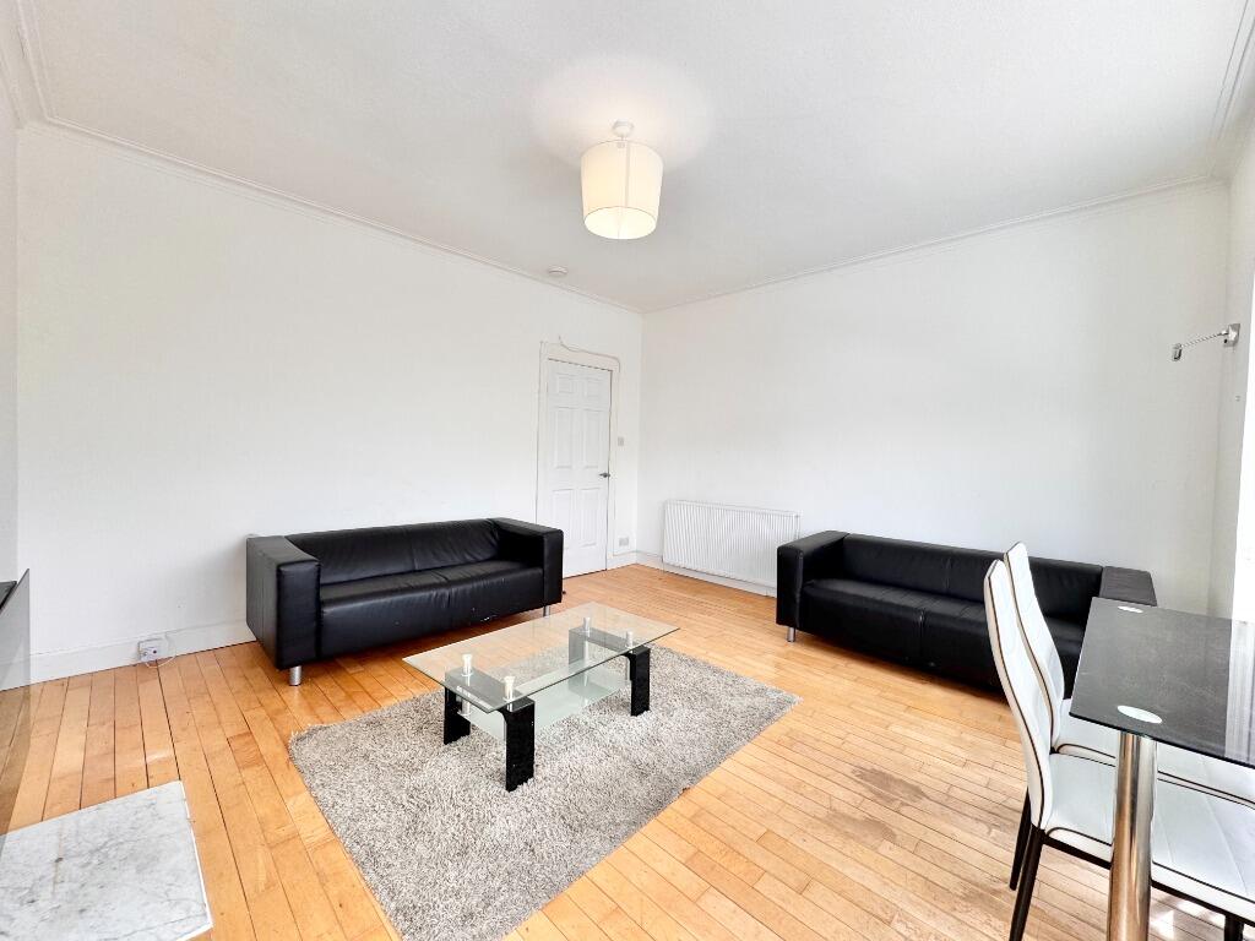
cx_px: 628
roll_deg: -1.7
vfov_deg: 85.7
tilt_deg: -2.1
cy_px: 470
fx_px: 508
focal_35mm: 14
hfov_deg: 102.1
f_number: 2.2
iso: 40
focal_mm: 2.22
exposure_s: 1/100
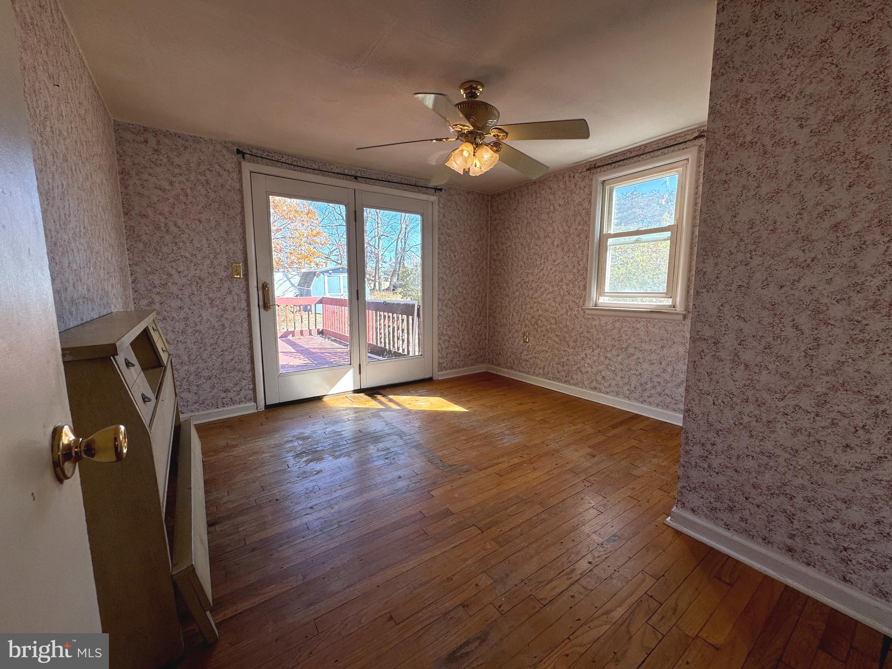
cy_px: 334
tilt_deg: -7.5
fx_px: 361
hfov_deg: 102.1
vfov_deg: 85.7
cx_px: 446
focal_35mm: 14
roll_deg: -0.1
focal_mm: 2.22
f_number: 2.2
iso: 40
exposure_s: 1/172
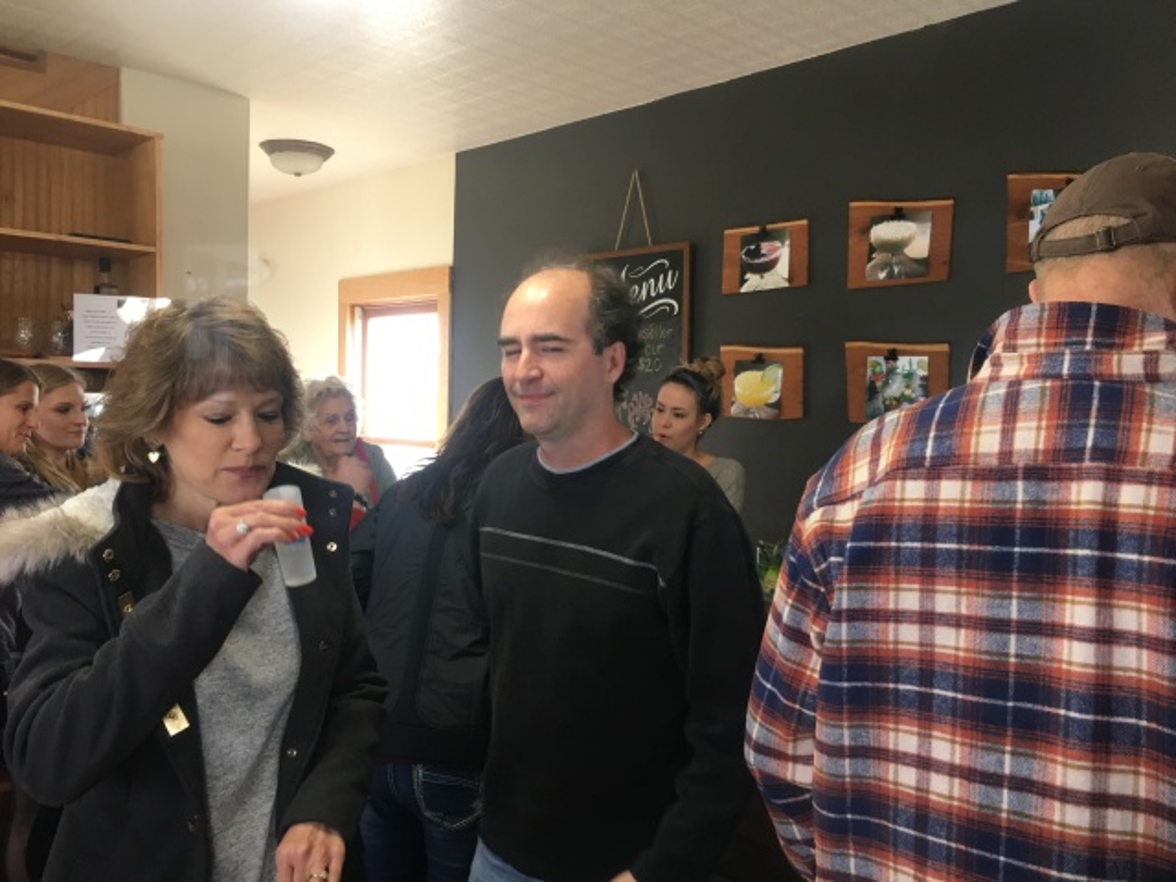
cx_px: 588
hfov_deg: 61.7
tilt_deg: -2.2
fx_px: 985
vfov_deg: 48.2
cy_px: 441
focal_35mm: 29
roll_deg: -0.5
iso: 80
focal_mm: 4.15
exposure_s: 1/30
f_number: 2.2
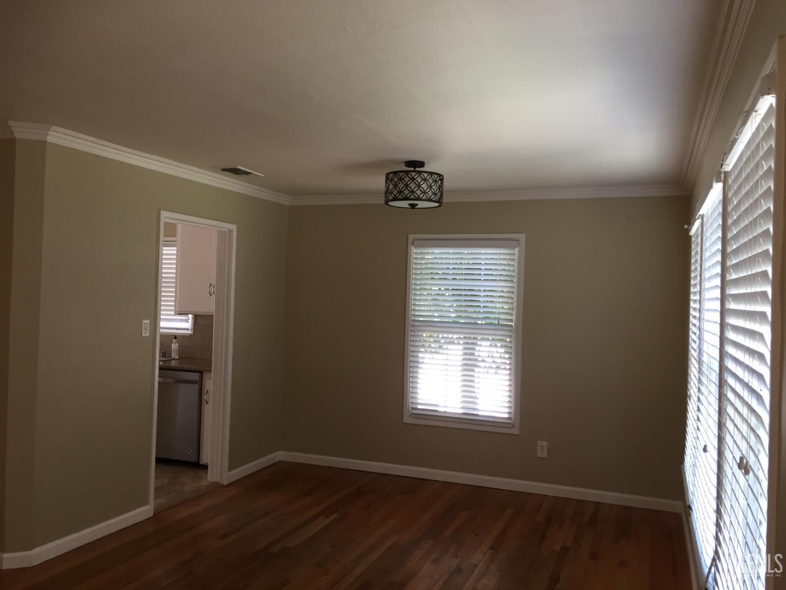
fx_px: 658
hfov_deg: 61.7
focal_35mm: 29
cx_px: 393
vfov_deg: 48.2
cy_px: 295
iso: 40
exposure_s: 1/30
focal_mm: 4.15
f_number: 2.2
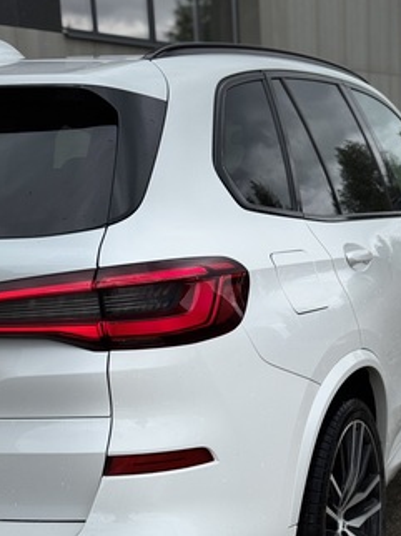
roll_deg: +3.1
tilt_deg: -11.8
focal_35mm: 71
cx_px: 237
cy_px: 361
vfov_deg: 27.2
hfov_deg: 20.7
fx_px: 1098
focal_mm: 6.76
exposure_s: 1/7092
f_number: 1.78
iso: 80
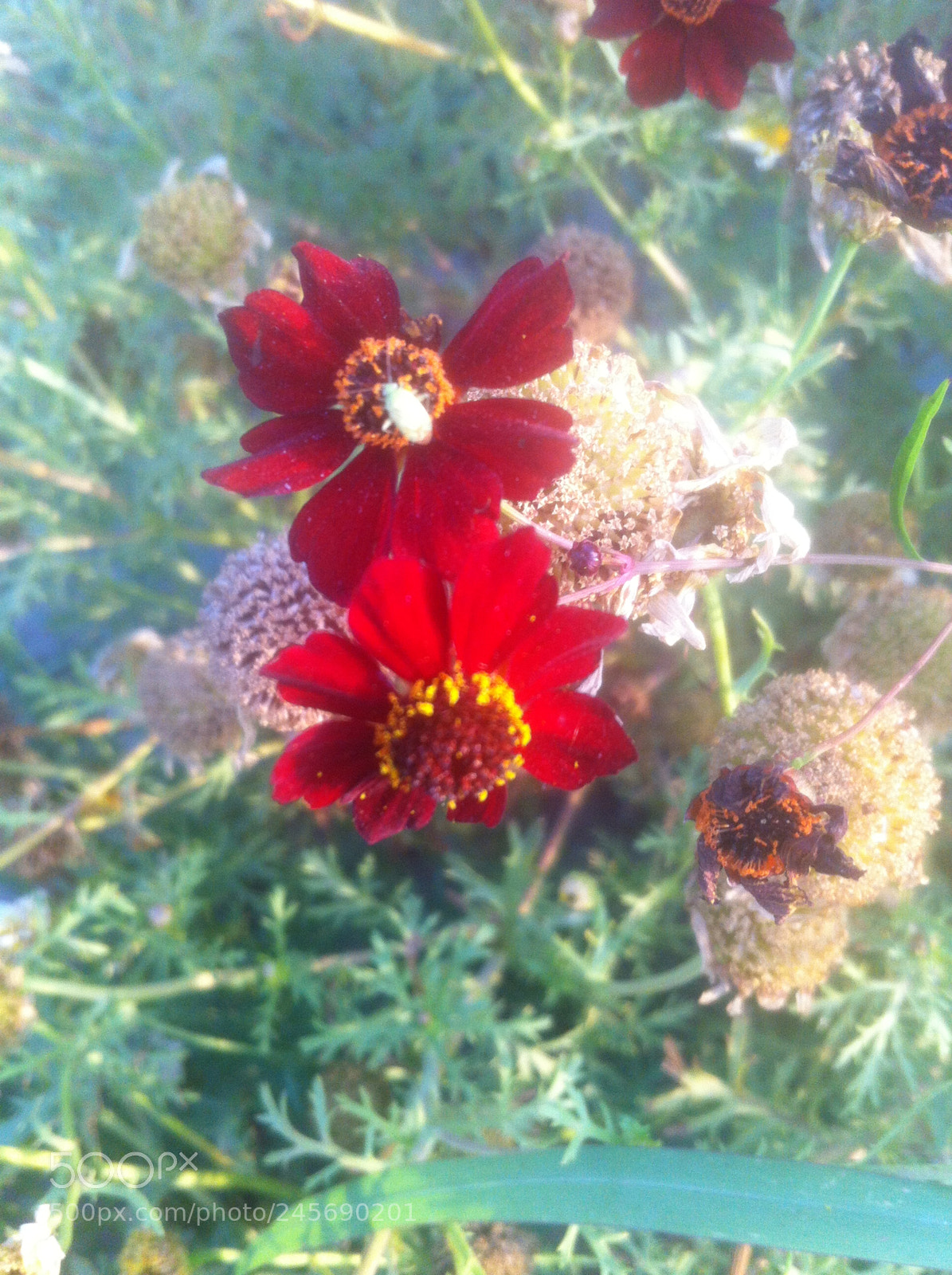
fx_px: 1287
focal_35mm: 35
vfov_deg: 52.7
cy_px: 638
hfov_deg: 40.6
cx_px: 476
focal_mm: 3.85
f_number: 2.8
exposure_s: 1/100
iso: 100
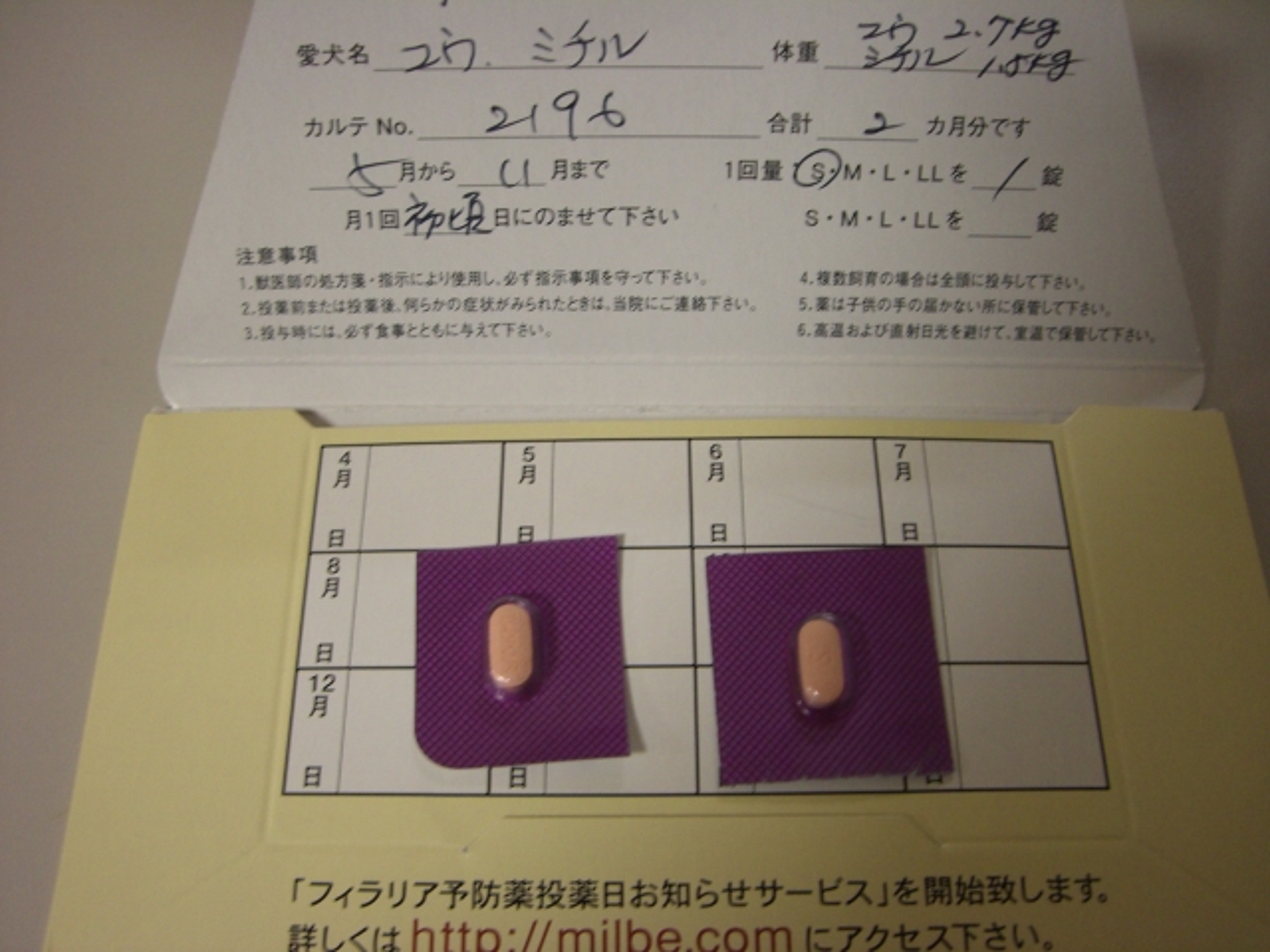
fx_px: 1394
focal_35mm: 38
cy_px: 476
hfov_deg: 49.0
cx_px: 635
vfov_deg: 37.7
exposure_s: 1/13
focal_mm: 6.2
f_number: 2.7
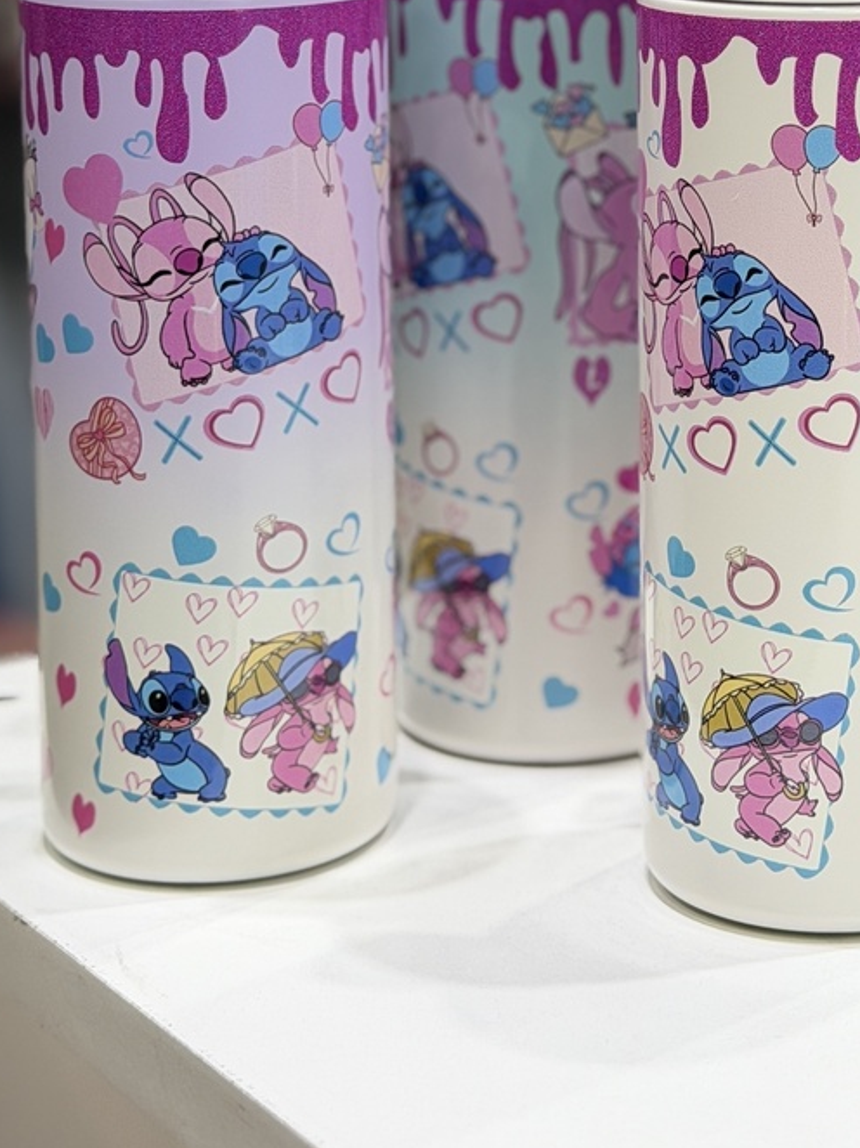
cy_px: 65
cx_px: 668
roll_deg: -0.4
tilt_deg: -8.2
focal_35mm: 99
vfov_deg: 19.4
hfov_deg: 14.9
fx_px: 3282
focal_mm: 6.76
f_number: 1.78
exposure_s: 1/100
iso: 64
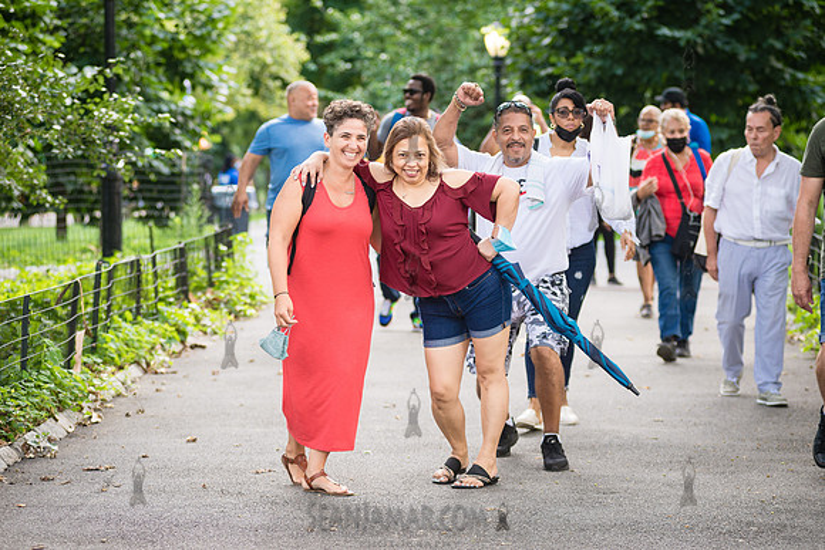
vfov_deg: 11.3
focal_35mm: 121
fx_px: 2776
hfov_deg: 16.9
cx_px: 425
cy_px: 253
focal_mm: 112
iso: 500
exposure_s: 1/250
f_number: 4
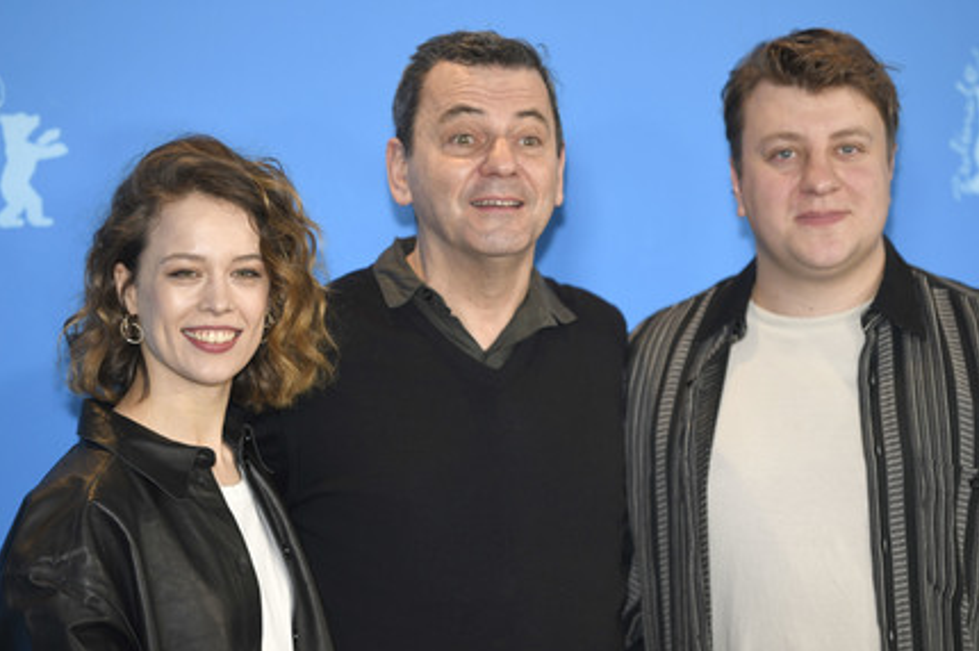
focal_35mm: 168
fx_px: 4565
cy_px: 339
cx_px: 509
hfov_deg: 12.2
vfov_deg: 8.2
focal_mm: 160
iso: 640
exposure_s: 1/400
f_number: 3.2
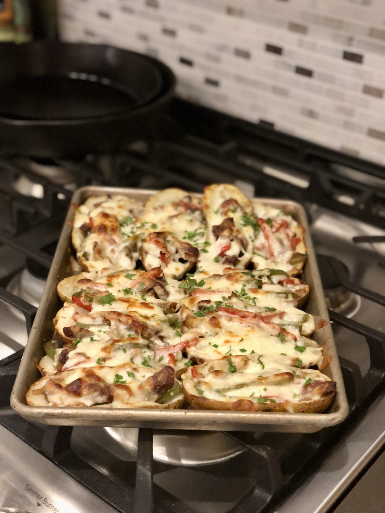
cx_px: 192
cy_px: 256
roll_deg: -2.0
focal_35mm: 52
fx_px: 771
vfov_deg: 36.8
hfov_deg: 28.0
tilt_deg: -31.5
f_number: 2.4
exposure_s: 1/17
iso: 160
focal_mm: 6
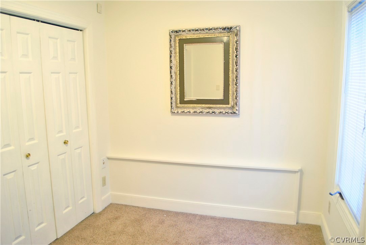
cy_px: 122
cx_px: 183
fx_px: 275
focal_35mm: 27
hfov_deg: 67.3
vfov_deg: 48.0
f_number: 4.5
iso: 400
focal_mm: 18
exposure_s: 1/10
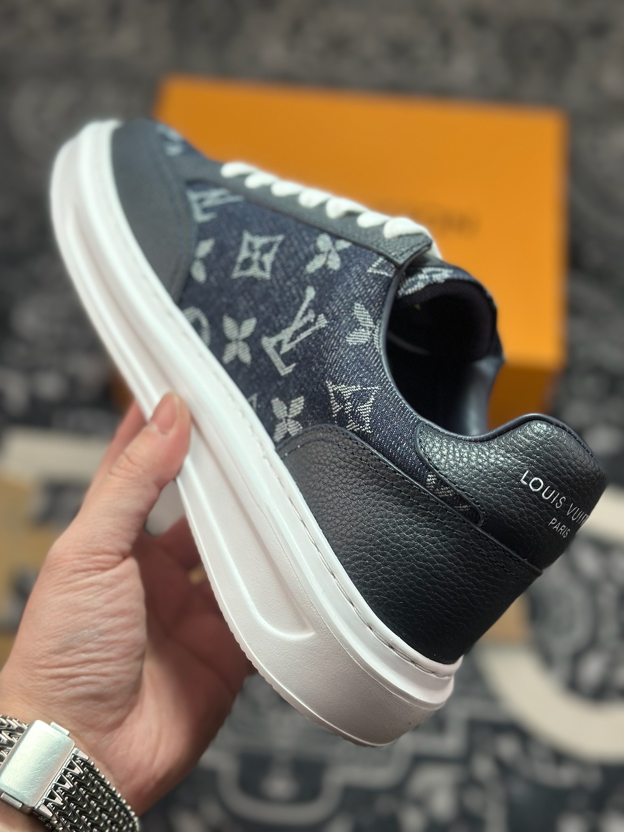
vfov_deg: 39.7
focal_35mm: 48
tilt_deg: -56.4
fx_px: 1154
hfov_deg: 30.3
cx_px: 312
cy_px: 416
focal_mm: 6.86
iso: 80
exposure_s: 1/864
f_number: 1.78
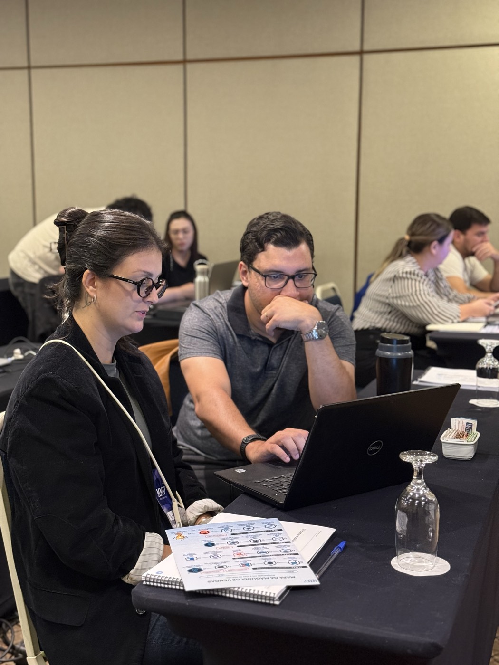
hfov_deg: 30.3
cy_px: 332
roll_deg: -0.9
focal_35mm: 48
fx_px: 923
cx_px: 250
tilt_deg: -8.4
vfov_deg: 39.7
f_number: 1.78
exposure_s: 1/40
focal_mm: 6.76
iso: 500
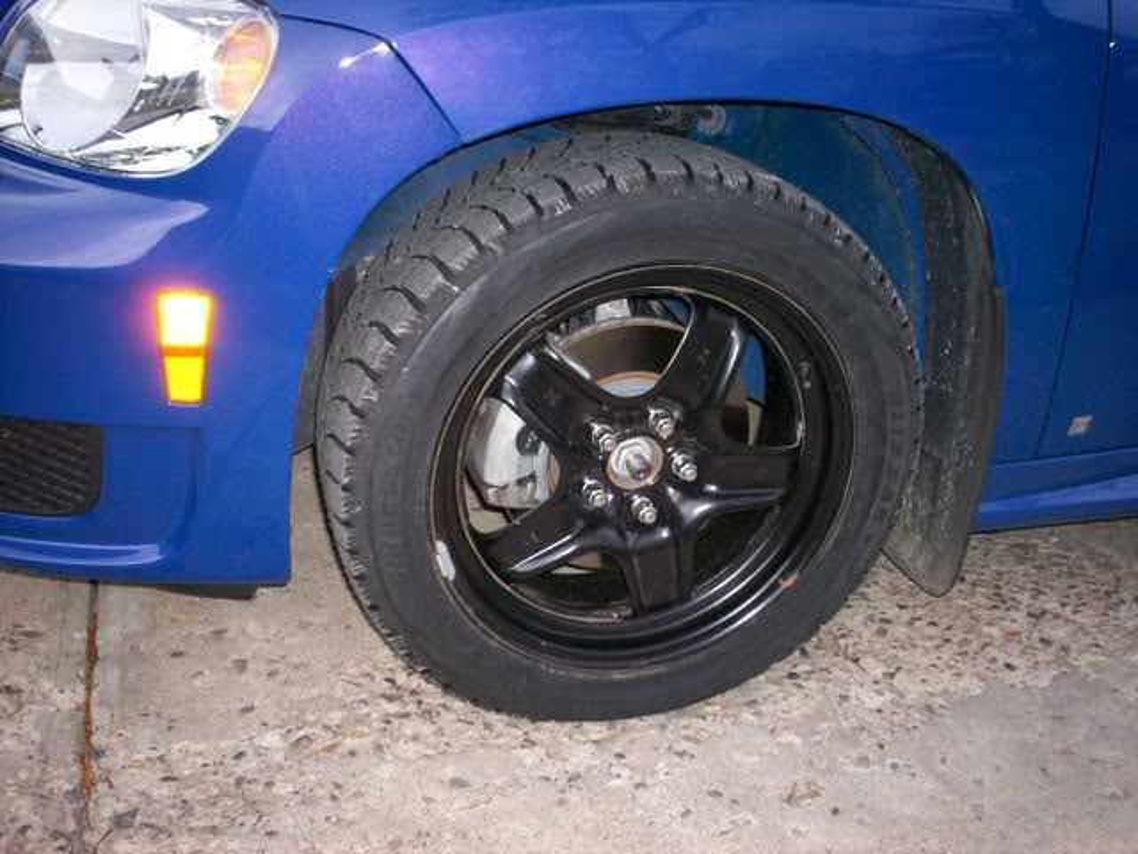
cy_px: 427
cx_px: 569
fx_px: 1183
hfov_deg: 51.4
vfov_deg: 39.7
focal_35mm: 36
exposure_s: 1/60
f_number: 4.5
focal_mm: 6
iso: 140
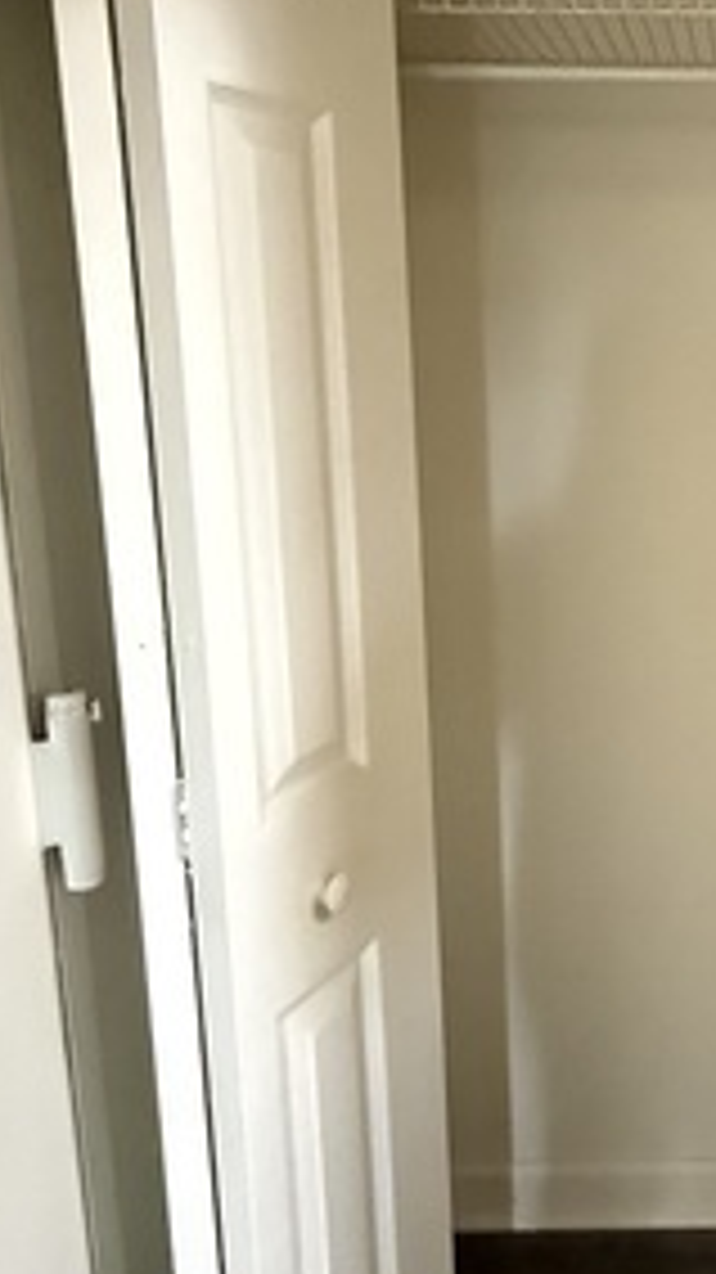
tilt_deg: -8.9
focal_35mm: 36
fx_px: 1216
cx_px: 797
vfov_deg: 55.1
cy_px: 538
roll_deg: -1.3
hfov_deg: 29.4
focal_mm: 2.22
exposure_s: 1/60
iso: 1250
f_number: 2.2
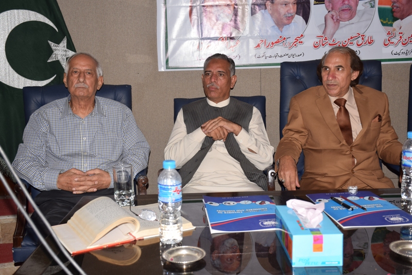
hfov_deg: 41.1
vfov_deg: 28.1
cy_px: 138
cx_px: 206
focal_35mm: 48
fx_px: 549
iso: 160
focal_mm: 32
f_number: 6.3
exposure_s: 1/200
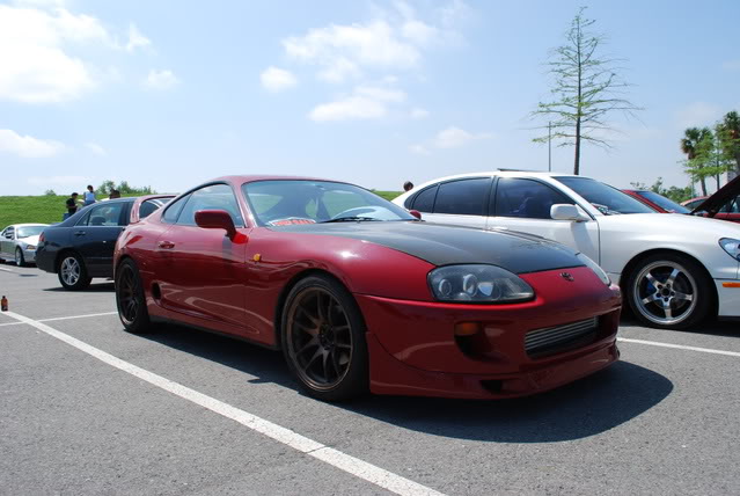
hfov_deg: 67.3
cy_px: 248
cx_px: 370
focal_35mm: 27
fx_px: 556
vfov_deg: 48.1
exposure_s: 1/250
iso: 100
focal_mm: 18
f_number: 8
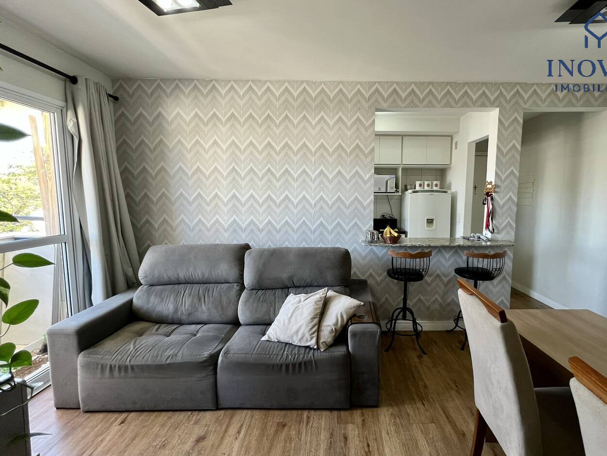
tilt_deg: -6.4
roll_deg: +0.1
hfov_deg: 97.7
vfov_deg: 81.7
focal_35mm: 15
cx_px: 342
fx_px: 263
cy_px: 225
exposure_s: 1/120
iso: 200
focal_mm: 1.57
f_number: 1.8
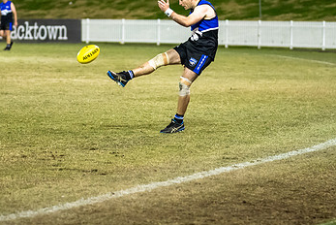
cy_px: 44
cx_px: 166
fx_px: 2232
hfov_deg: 8.6
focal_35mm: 239
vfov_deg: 5.8
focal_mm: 120
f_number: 2.8
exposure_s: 1/1250
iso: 4000
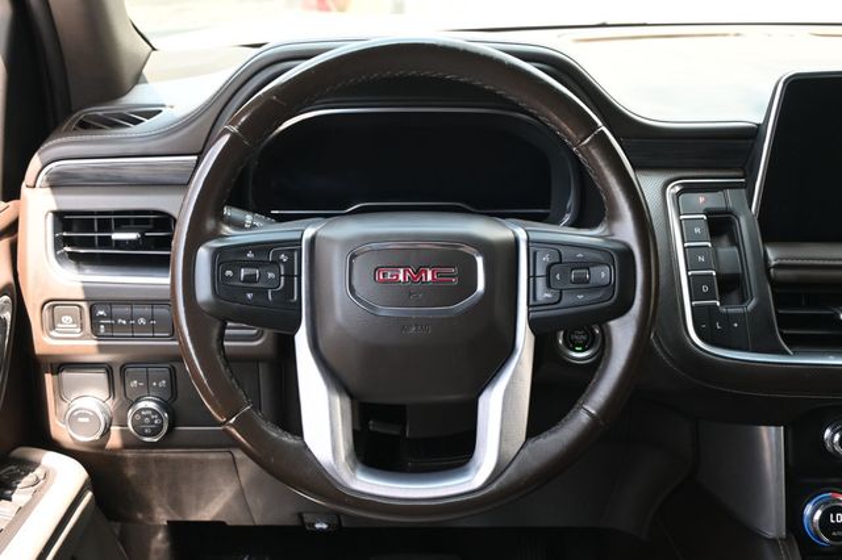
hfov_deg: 43.6
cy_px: 280
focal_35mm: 45
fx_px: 1052
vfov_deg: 29.8
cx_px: 421
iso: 720
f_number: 4.8
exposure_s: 1/125
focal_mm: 30
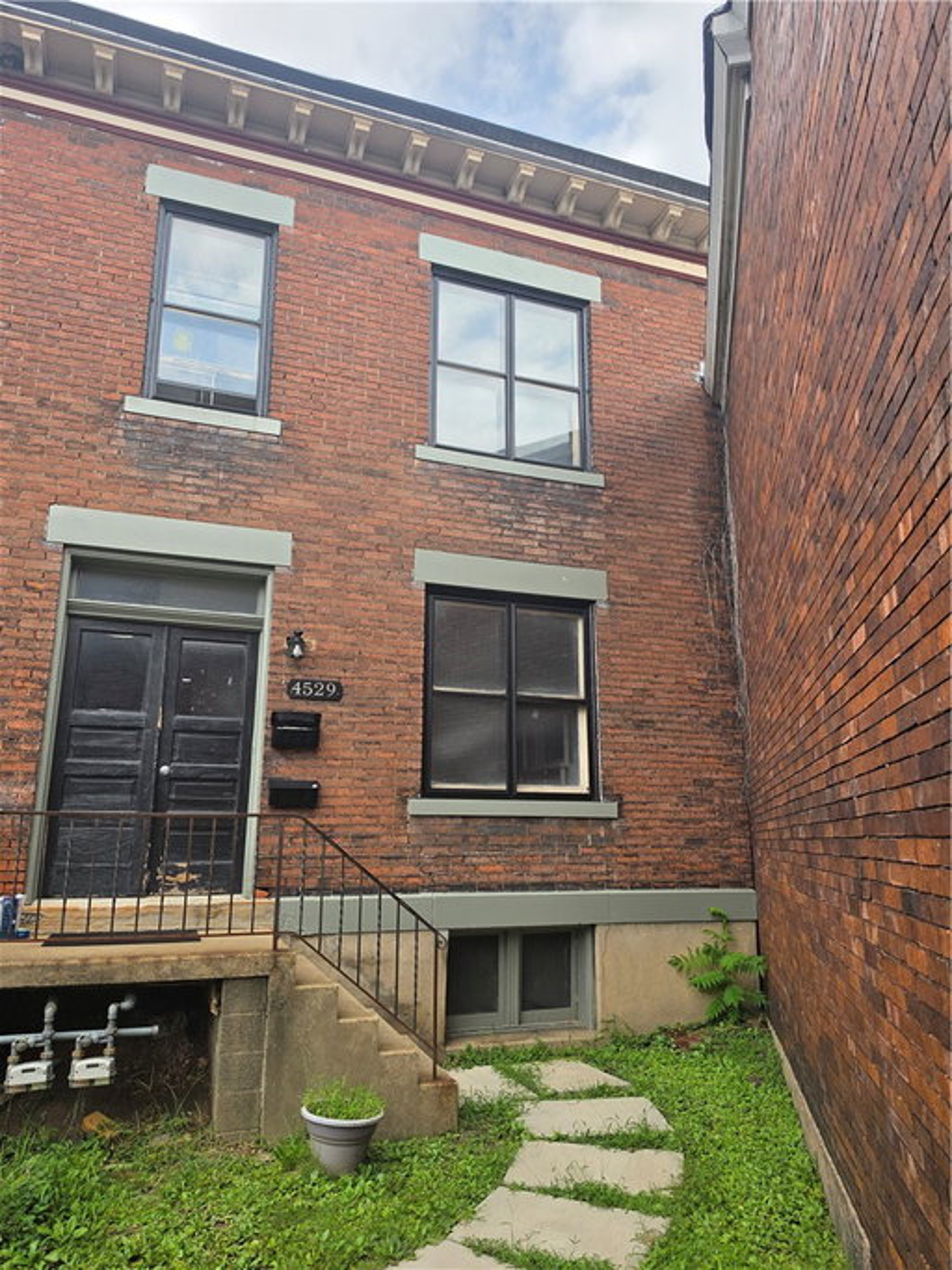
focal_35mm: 23
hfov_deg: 58.9
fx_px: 844
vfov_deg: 73.9
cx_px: 476
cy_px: 635
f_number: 1.4
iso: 64
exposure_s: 1/5294
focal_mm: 6.5
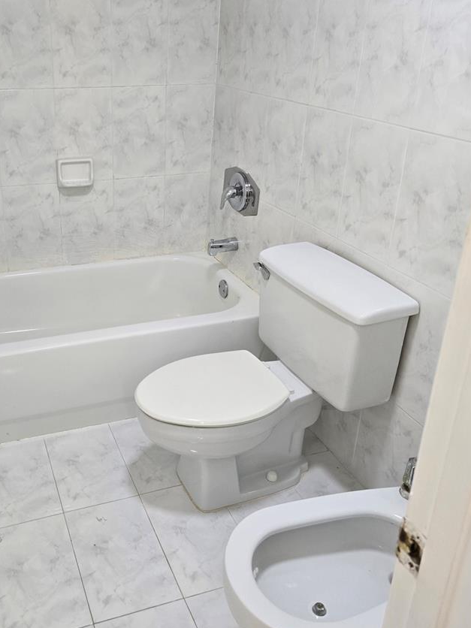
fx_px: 599
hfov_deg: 42.1
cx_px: 139
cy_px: 270
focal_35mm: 33
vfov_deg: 55.2
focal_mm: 6.3
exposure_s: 1/120
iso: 125
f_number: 1.7
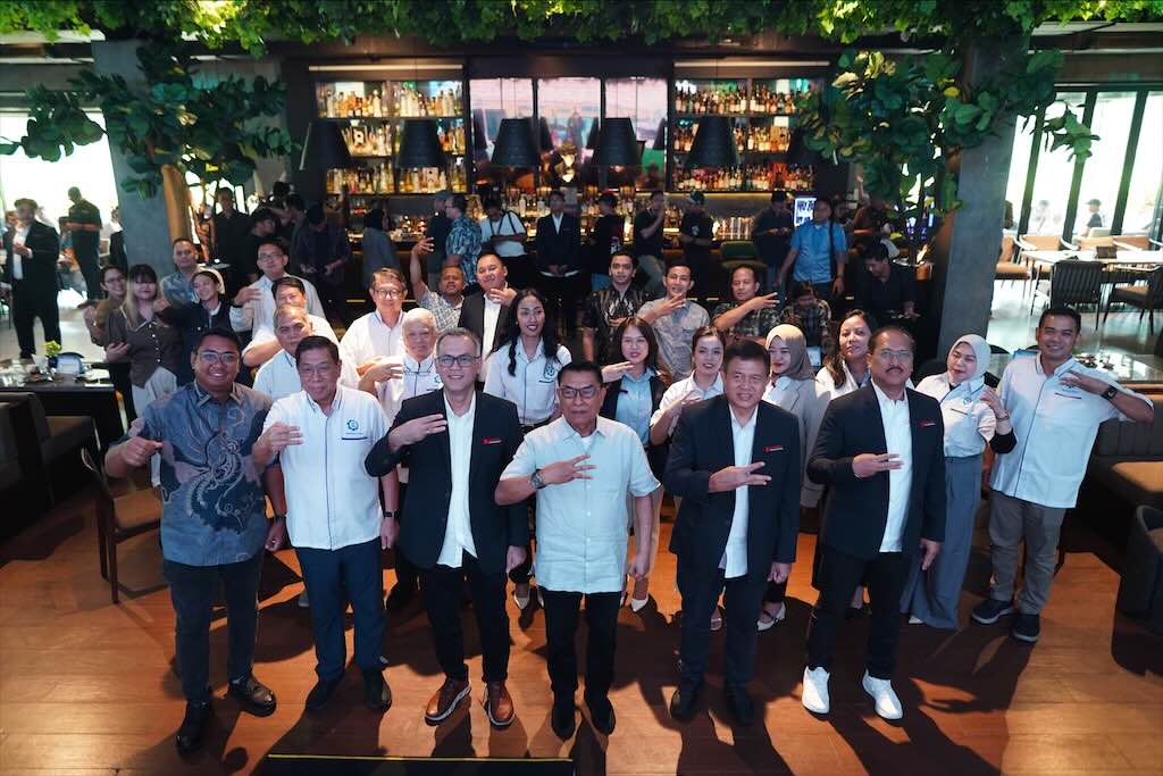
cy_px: 388
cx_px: 582
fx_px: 775
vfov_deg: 53.1
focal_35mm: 24
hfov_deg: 73.7
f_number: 2
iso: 2000
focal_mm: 24
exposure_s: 1/200
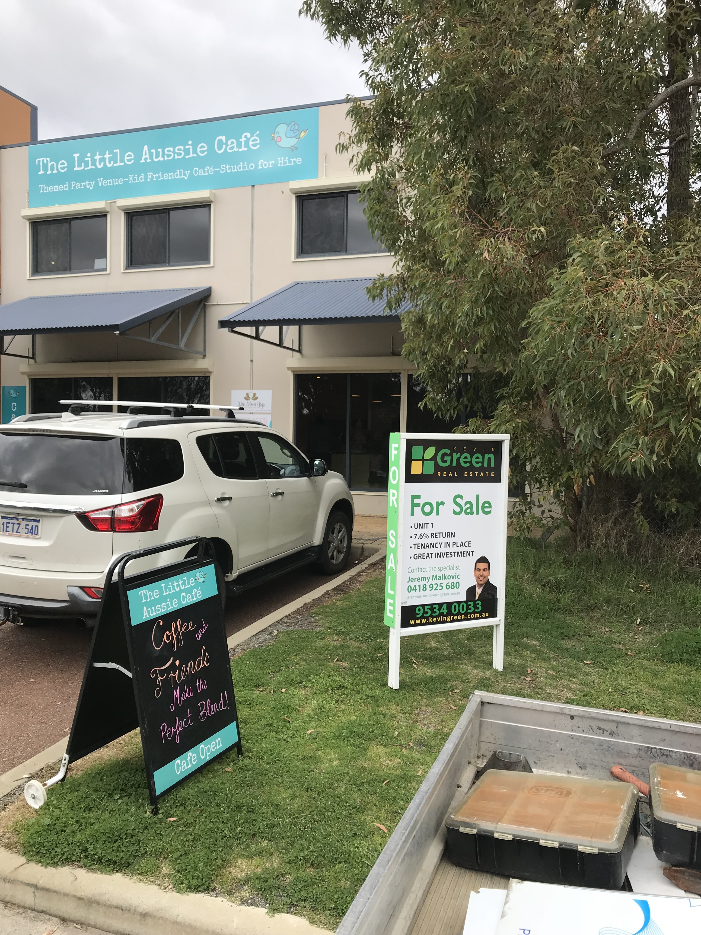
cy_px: 468
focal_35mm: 28
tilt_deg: -0.5
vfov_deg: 63.4
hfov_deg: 49.7
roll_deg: -1.0
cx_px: 350
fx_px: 756
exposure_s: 1/587
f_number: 1.8
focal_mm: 3.99
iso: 20
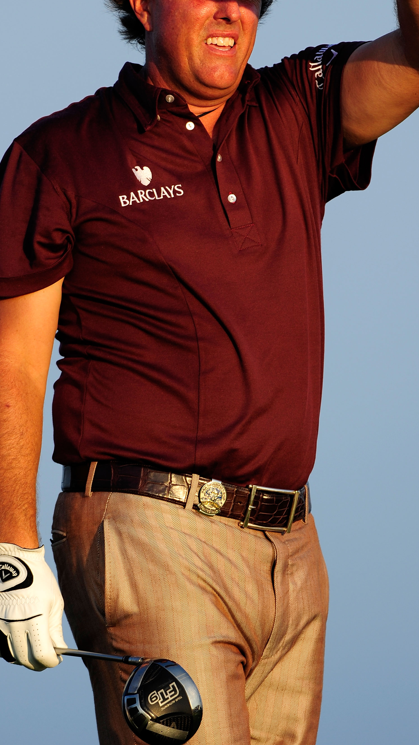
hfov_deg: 1.8
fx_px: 13373
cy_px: 276
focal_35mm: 677
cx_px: 204
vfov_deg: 3.2
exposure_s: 1/800
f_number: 5
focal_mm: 500
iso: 250
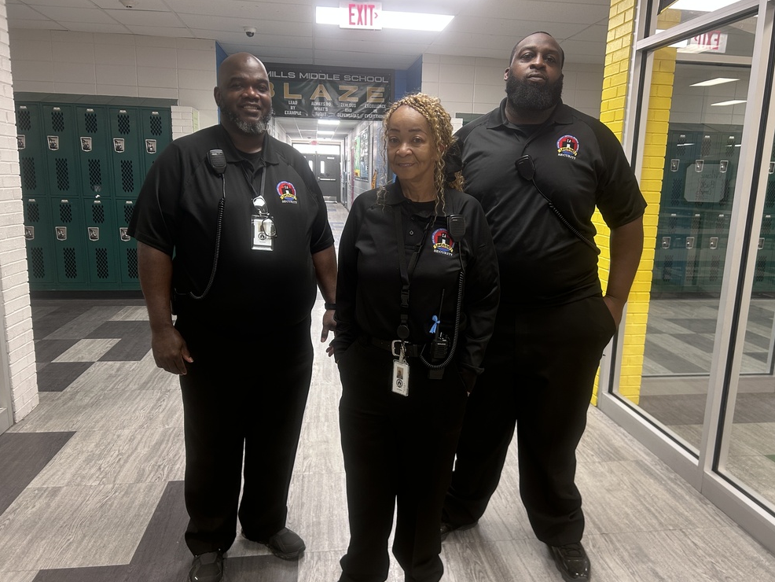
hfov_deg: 65.3
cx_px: 399
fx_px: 605
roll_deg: -1.3
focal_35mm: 27
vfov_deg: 51.4
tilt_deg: -11.3
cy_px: 293
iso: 125
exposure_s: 1/60
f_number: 1.5
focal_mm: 5.7
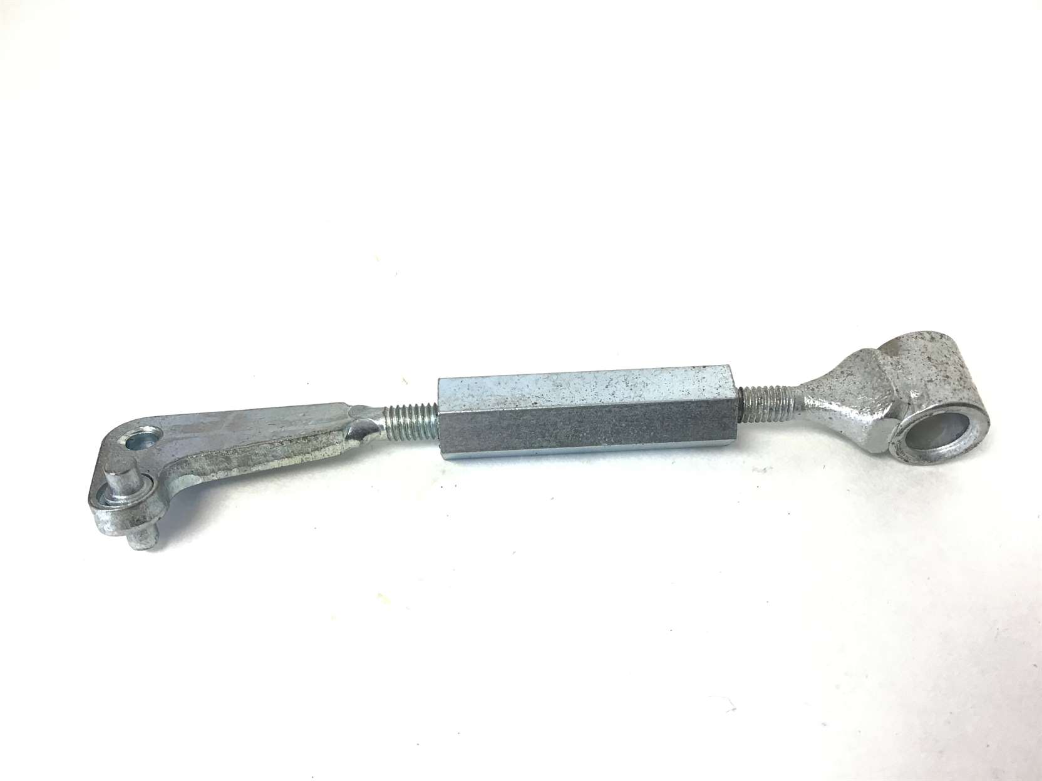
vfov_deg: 45.4
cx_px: 521
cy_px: 390
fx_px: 933
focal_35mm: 31
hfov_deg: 58.4
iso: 32
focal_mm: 3.3
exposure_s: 1/33
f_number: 2.4
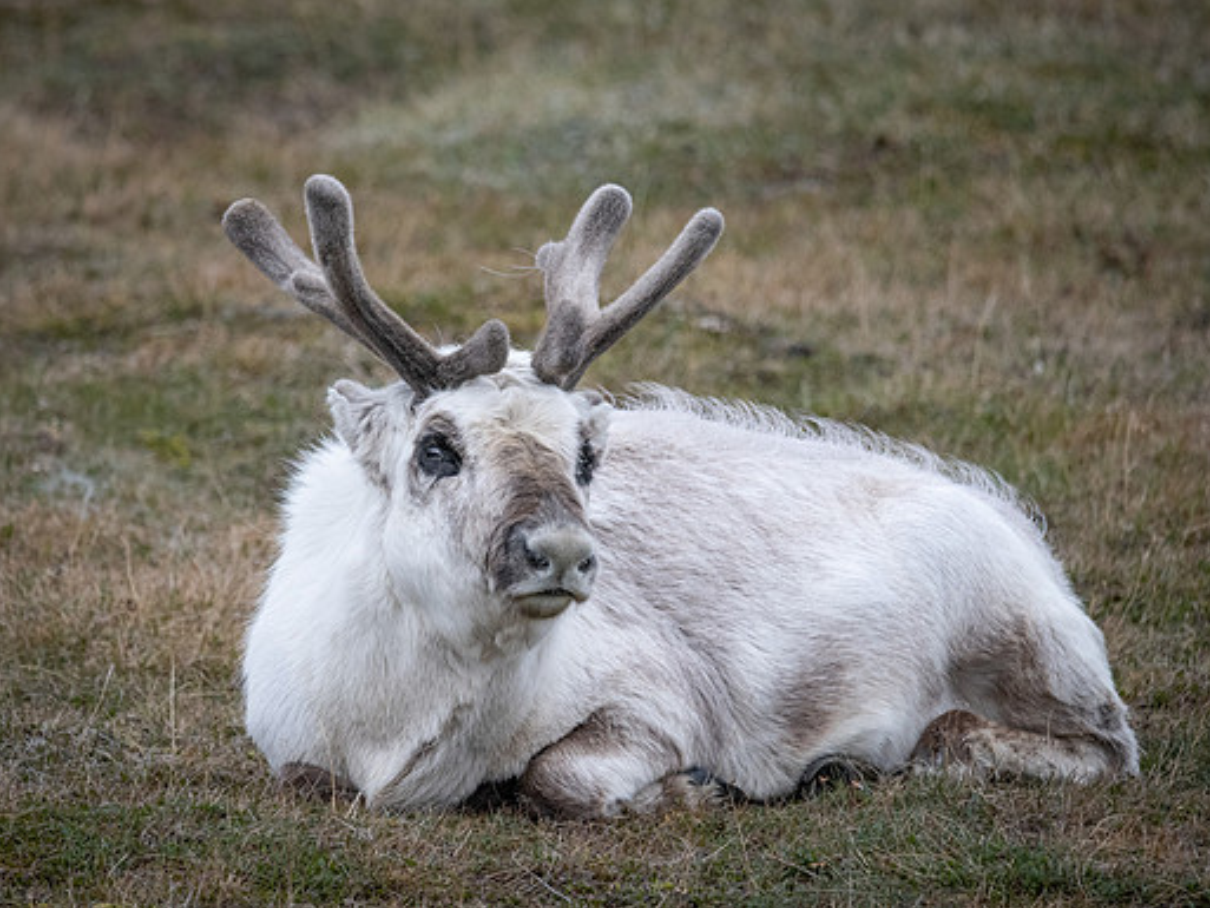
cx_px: 477
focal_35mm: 853
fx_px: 29824
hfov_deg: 2.3
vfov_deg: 1.7
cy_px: 424
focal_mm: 600
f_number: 6.3
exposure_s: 1/1000
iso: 1600
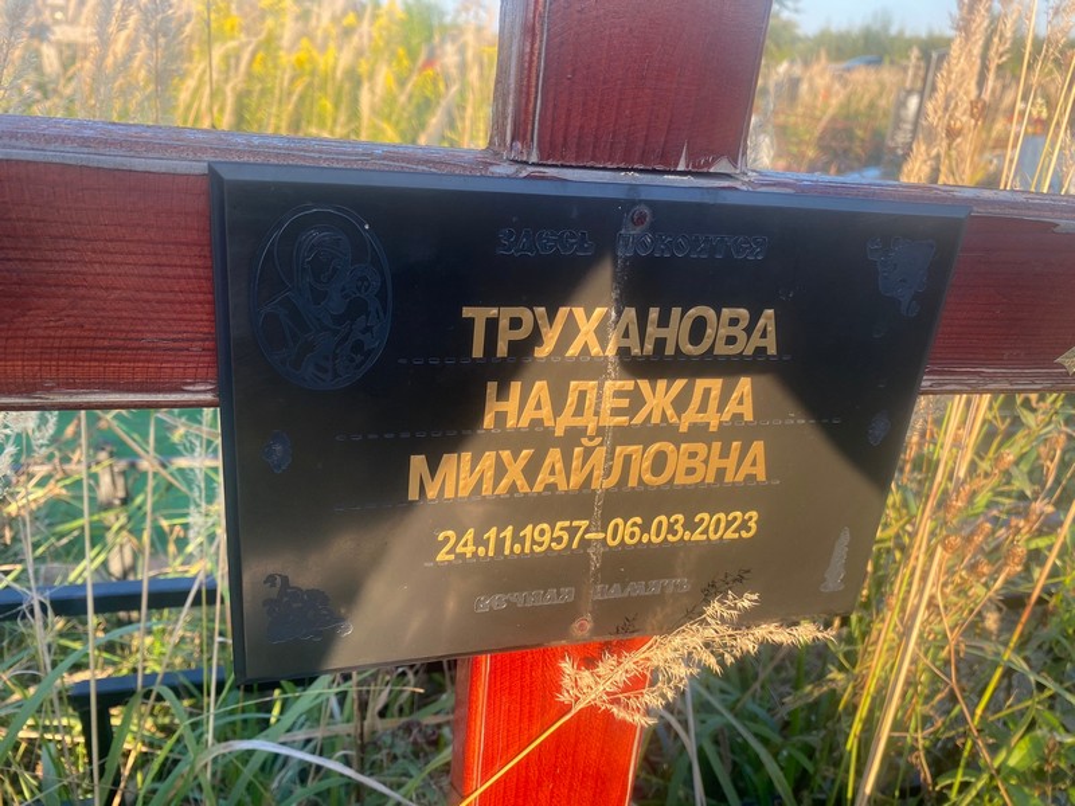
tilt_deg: -24.3
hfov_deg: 67.3
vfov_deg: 53.1
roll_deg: -3.2
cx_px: 538
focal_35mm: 26
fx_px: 807
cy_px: 403
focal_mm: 4.25
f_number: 1.8
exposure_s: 1/188
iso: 32
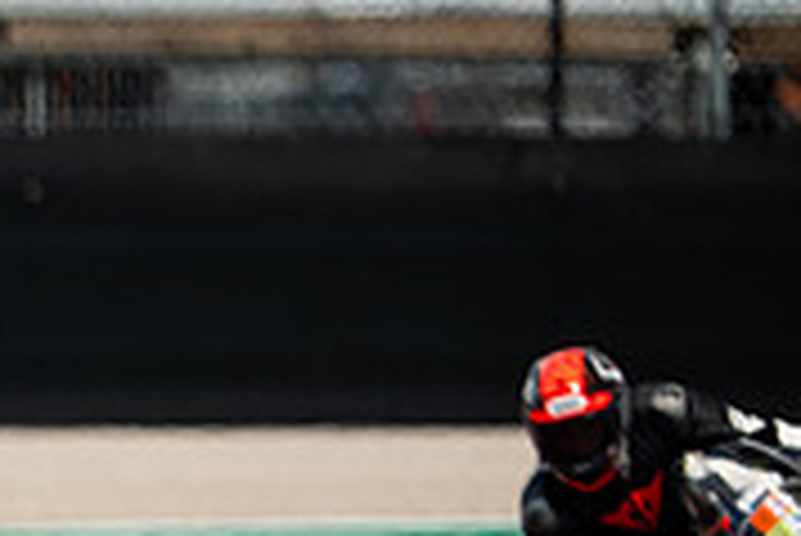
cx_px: -486
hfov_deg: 1.5
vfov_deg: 1.0
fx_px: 30484
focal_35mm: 1369
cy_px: 718
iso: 250
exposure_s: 1/1600
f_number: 2.8
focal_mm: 280
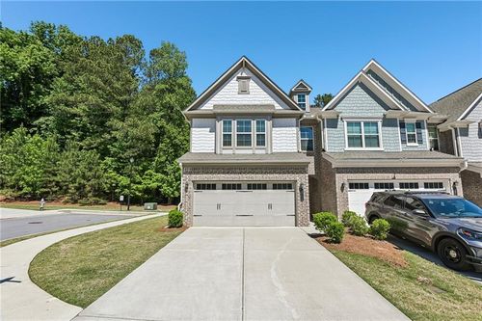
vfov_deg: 73.7
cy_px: 160
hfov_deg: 96.8
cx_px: 241
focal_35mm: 16
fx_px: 214
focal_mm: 16
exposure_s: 1/640
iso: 200
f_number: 8
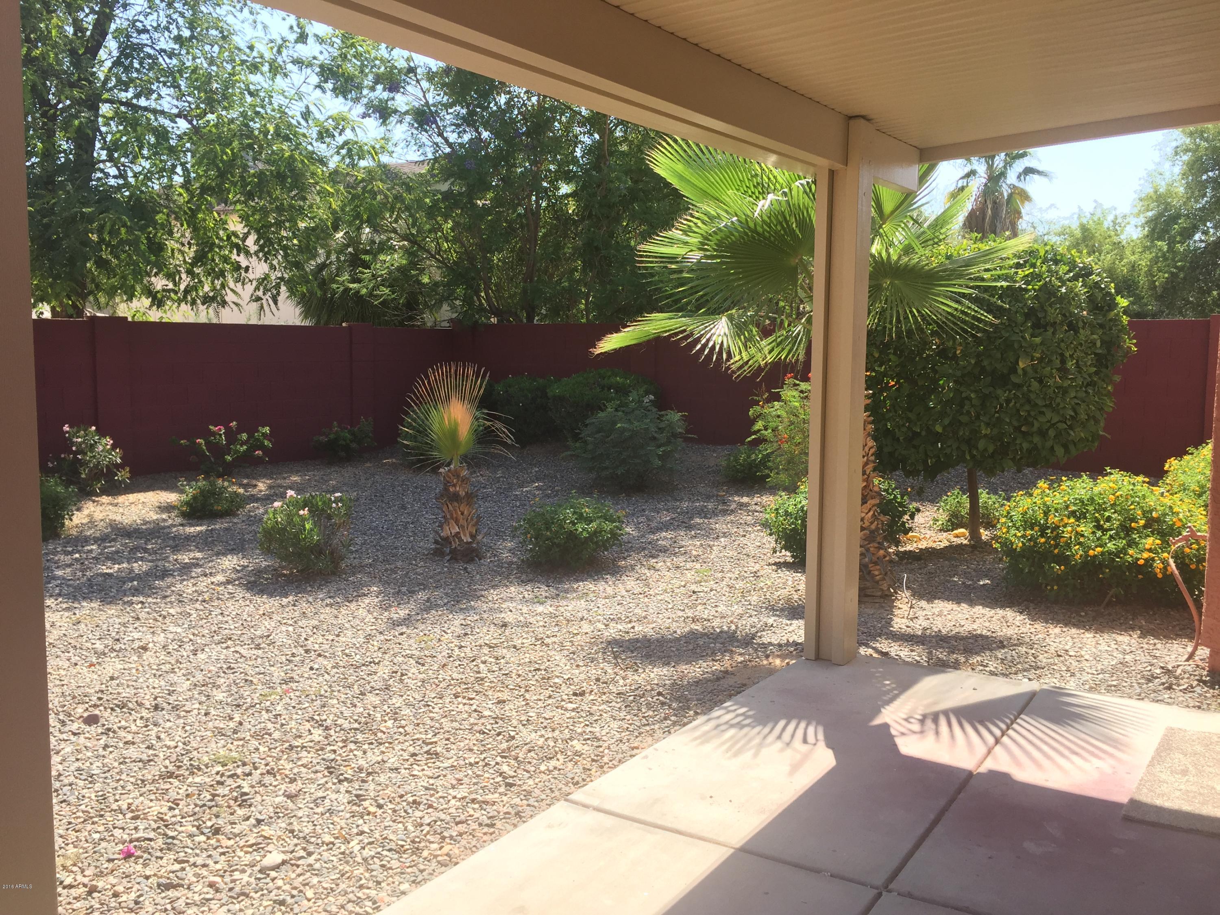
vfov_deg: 48.2
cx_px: 610
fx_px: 1022
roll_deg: -0.7
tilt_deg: -4.7
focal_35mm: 29
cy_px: 458
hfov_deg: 61.7
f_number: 2.2
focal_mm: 4.15
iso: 32
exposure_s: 1/628
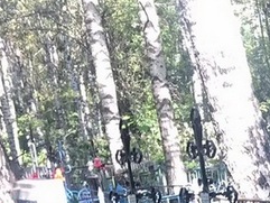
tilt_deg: -13.5
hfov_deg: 15.1
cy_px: 340
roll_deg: +8.3
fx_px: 929
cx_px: 426
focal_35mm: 119
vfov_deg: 11.7
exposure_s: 1/116
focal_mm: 3.99
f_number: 1.8
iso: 20
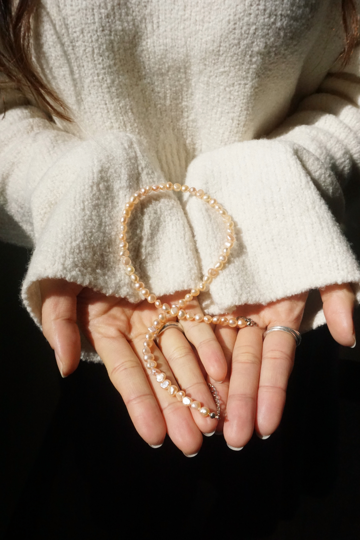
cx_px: 180
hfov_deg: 35.5
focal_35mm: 38
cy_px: 270
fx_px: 562
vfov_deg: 51.3
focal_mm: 25
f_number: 16
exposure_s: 1/4000
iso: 3200
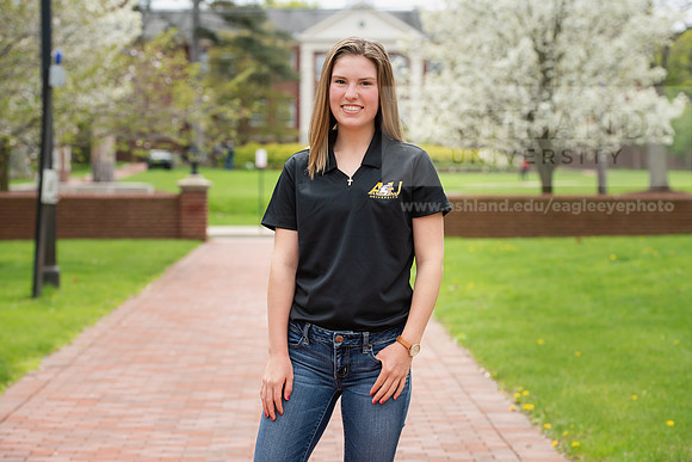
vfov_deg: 14.4
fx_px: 1826
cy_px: 231
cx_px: 346
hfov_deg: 21.5
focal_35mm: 95
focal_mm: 95
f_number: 5.6
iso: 80
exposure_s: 1/200
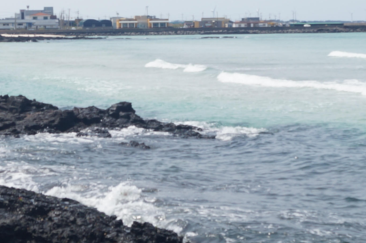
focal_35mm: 118
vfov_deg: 11.5
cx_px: 182
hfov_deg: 17.4
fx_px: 1198
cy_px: 29
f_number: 8
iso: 100
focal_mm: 22
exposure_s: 1/320
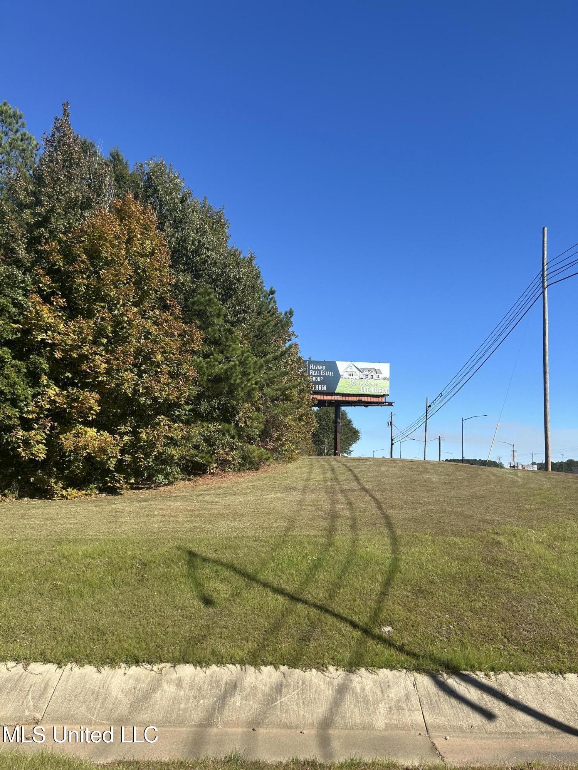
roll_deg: -2.0
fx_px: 579
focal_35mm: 26
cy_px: 385
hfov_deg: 53.1
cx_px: 289
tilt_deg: +10.3
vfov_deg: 67.3
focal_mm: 5.7
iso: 50
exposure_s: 1/2994
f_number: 1.5
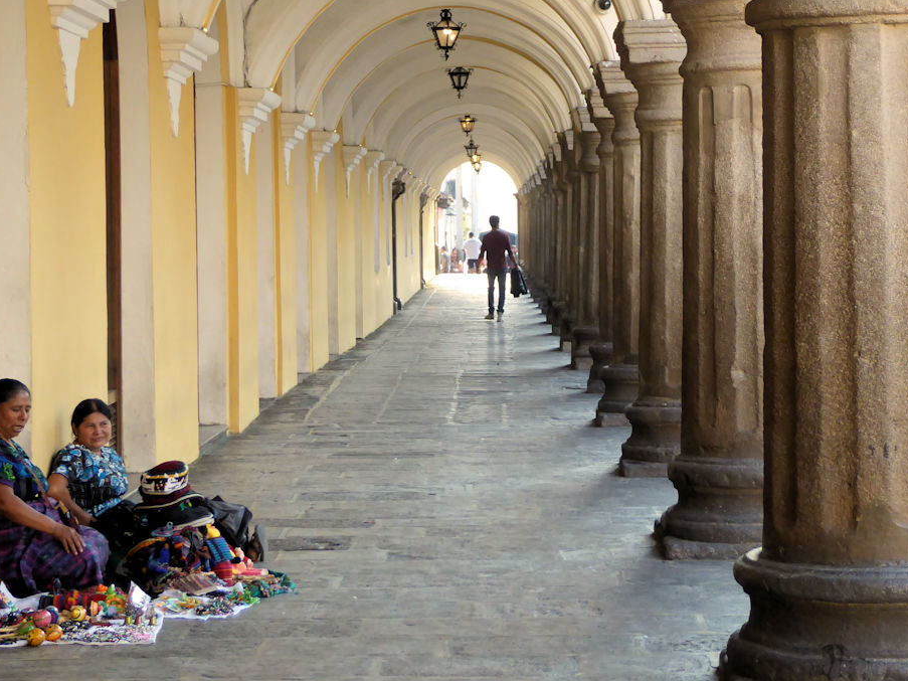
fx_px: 2439
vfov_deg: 15.9
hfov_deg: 21.1
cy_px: 258
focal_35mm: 93
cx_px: 479
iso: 250
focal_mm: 12.5
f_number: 4.5
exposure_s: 1/60
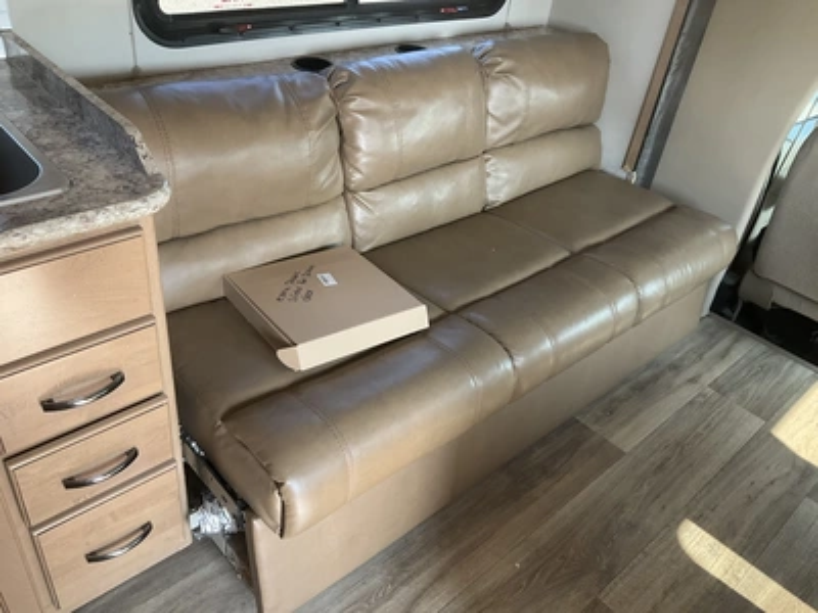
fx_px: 685
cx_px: 409
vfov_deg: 48.2
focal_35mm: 29
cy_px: 306
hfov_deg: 61.7
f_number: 1.8
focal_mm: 3
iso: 64
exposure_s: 1/122
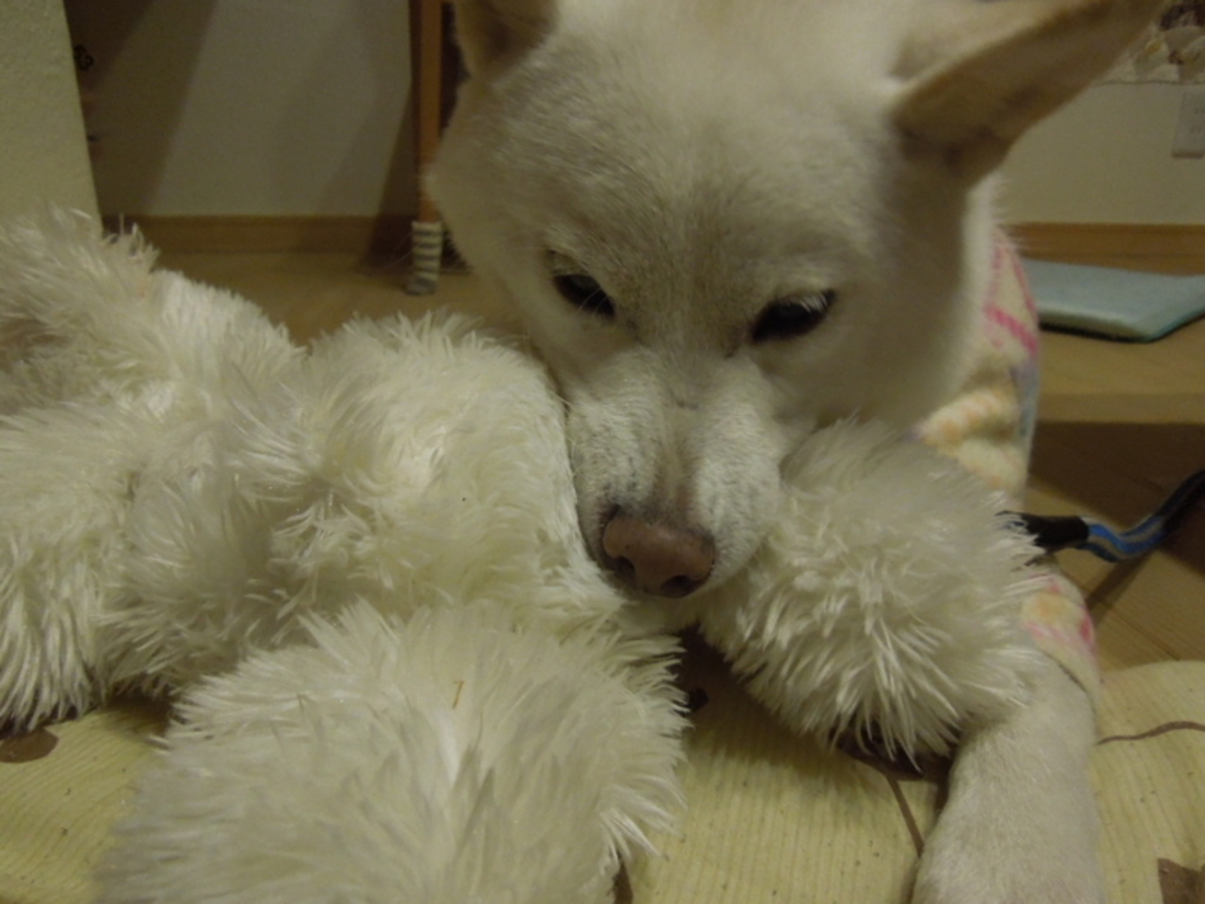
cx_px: 602
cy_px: 452
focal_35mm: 25
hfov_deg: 69.4
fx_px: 870
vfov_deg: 54.9
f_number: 3.3
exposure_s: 1/30
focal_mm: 4.5
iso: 720
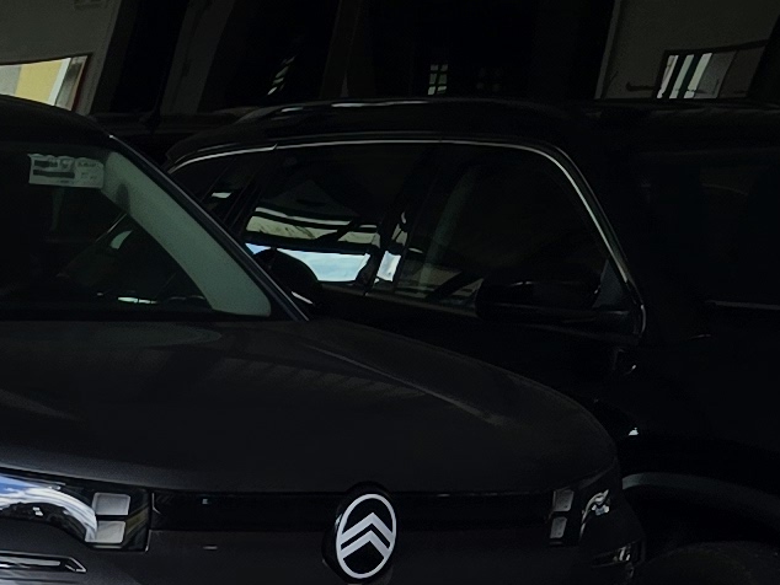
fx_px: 3269
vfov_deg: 9.0
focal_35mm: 145
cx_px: -1407
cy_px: 1487
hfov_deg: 10.5
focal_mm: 6.3
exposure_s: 1/200
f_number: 1.7
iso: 12
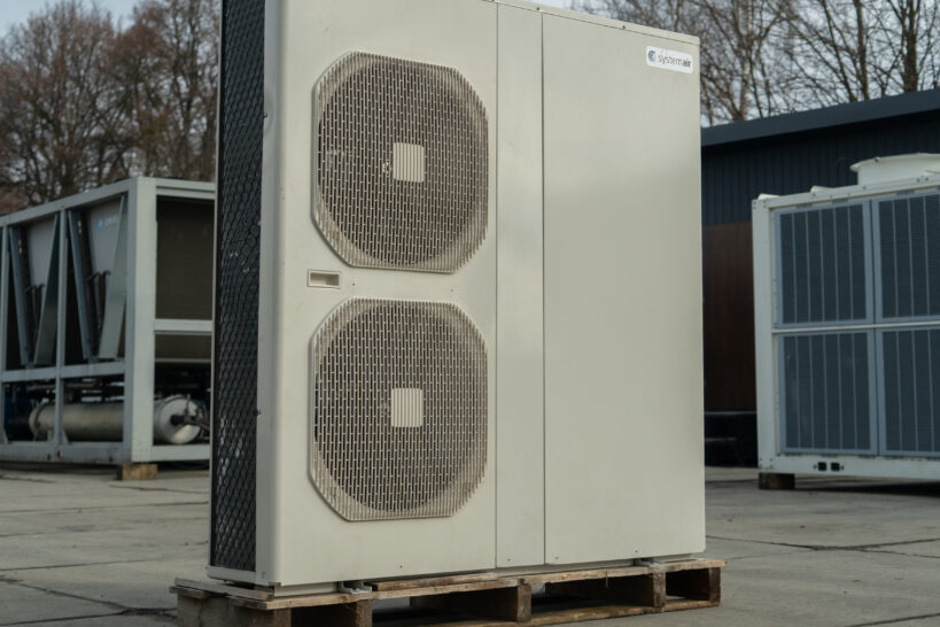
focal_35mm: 55
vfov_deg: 24.6
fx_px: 1436
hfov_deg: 36.2
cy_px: 265
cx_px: 487
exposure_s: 1/500
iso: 320
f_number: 4
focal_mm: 44
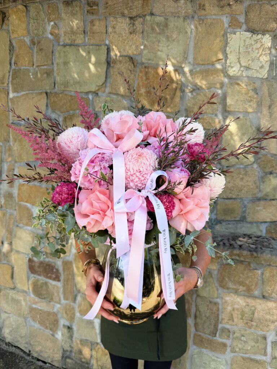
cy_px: 184
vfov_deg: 71.6
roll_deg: -2.6
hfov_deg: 56.8
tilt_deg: -6.7
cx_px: 138
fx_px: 256
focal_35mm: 24
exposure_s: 1/1522
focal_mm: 6.76
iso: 80
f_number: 1.78
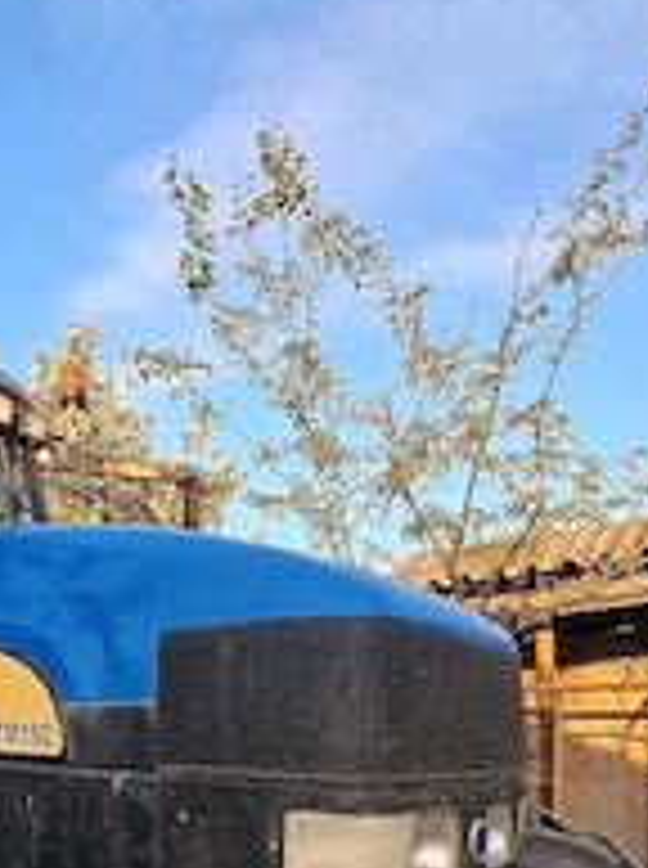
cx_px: 202
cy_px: 724
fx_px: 676
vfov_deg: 59.0
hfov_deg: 50.1
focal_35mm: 27
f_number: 2.2
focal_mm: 1.74
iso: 40
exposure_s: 1/109
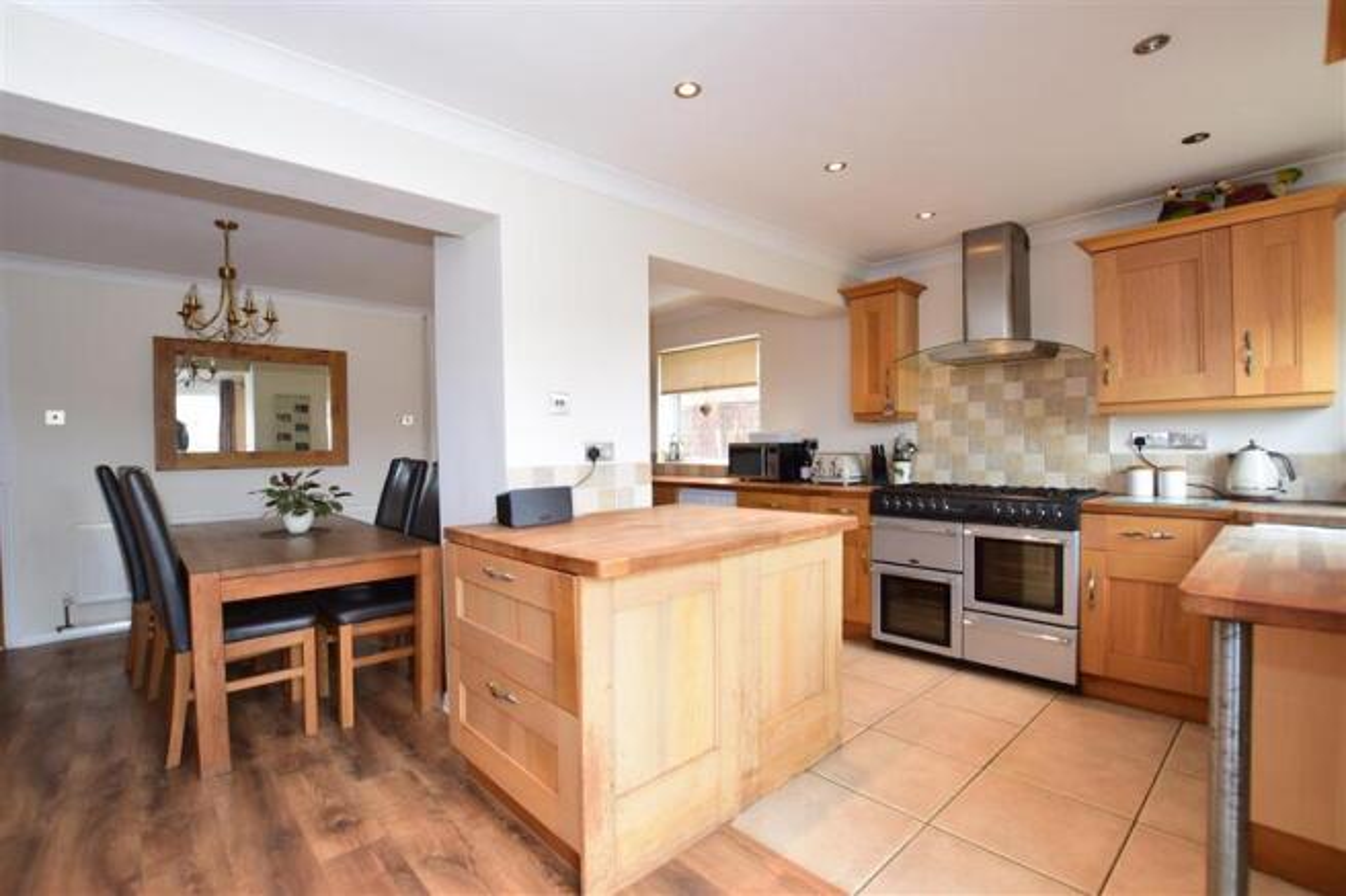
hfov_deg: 100.4
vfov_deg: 77.3
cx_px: 673
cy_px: 448
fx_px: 561
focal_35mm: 15
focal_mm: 10
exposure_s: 1/15
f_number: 7.1
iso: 400
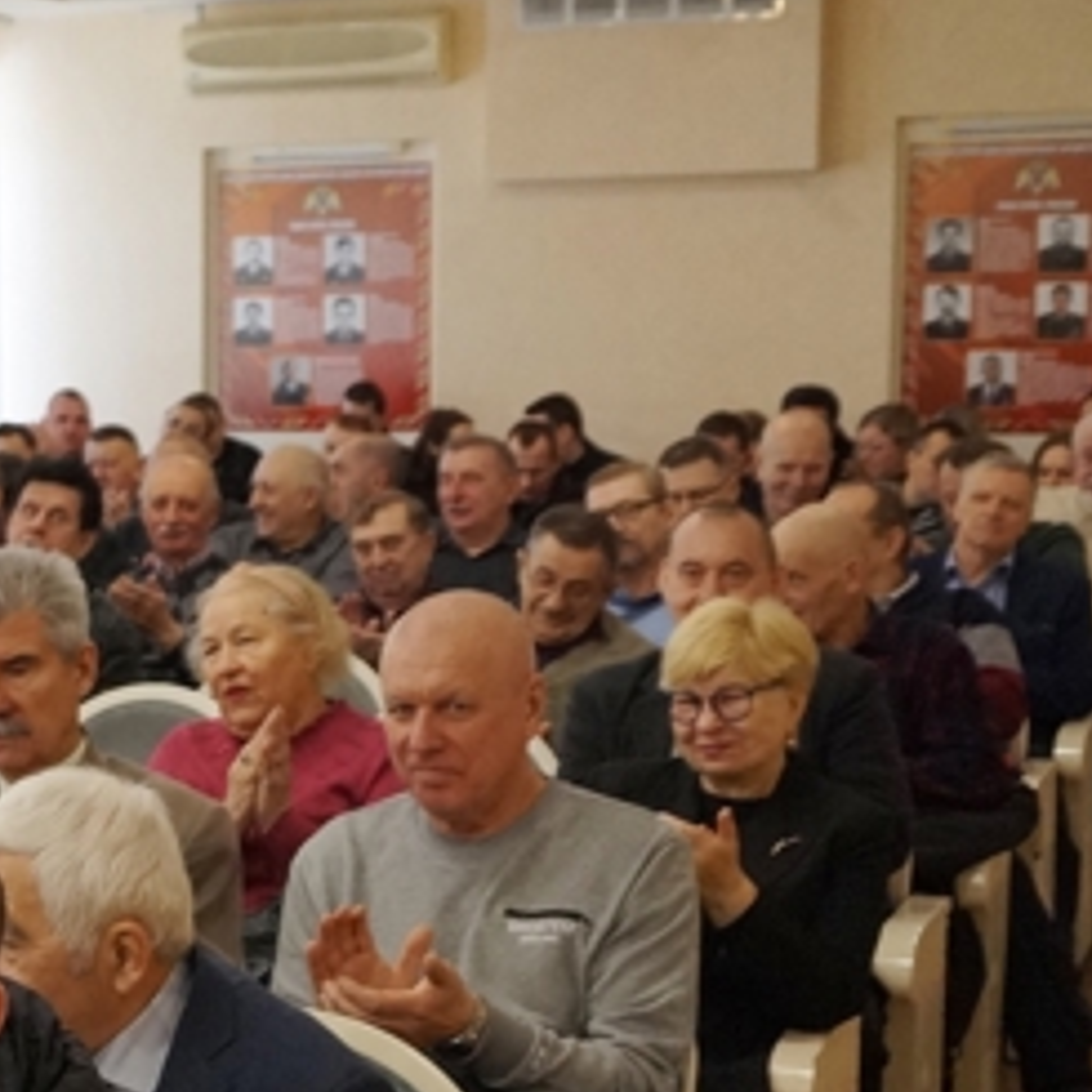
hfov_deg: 19.9
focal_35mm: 78
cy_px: 744
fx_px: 2784
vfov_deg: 22.1
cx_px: -419
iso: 800
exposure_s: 1/160
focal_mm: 20
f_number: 4
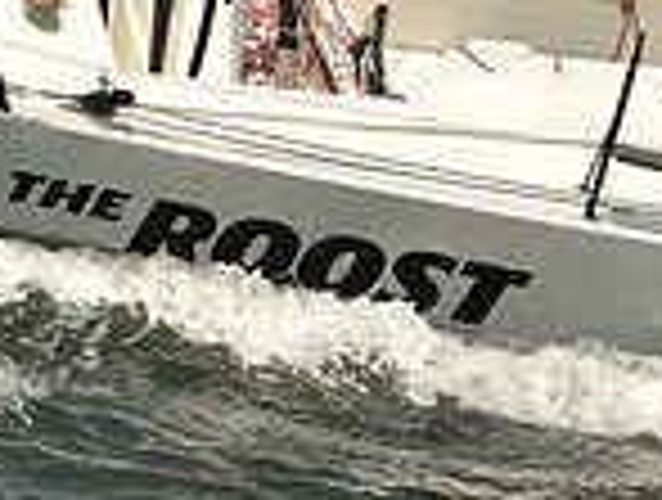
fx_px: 5080
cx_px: 302
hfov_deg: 7.5
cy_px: -318
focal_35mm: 265
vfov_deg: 5.6
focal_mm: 70
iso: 250
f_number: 10
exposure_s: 1/800
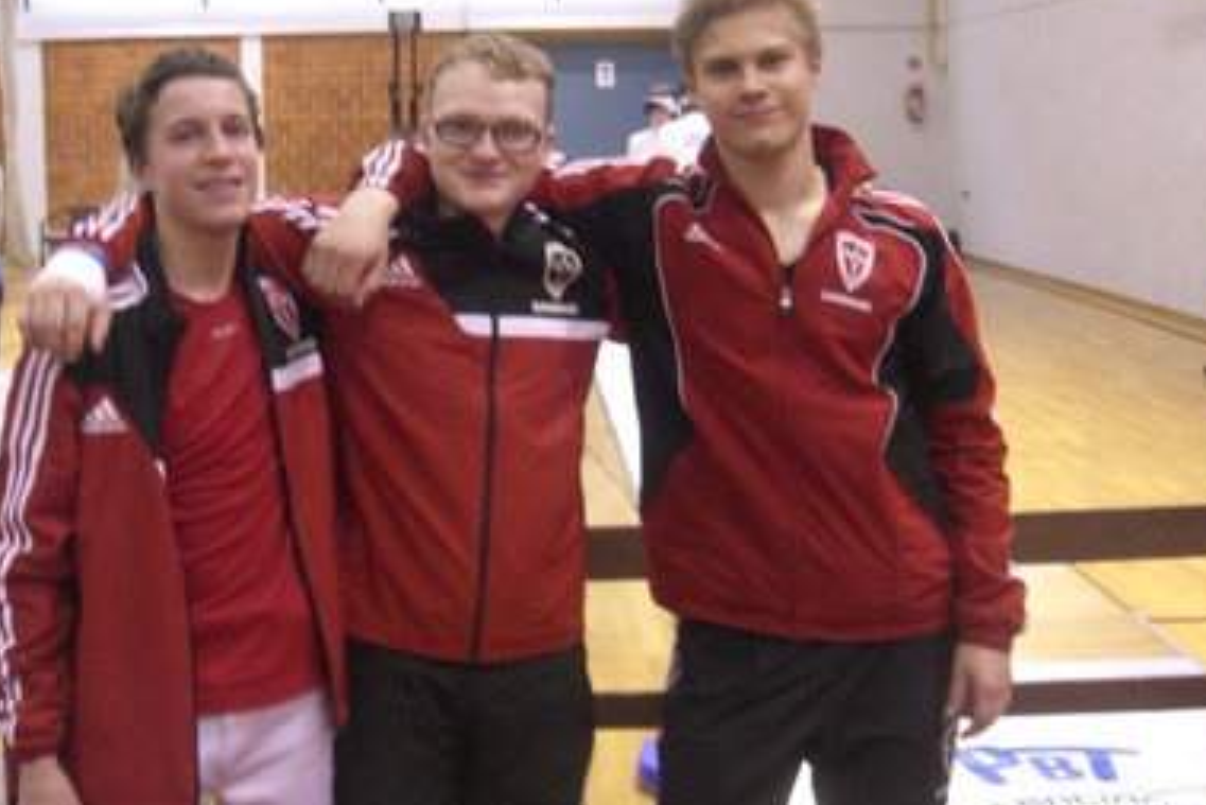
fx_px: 1676
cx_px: 490
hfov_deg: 39.4
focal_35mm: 50
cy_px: 331
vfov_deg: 27.0
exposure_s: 1/30
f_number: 3.1
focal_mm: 6.3
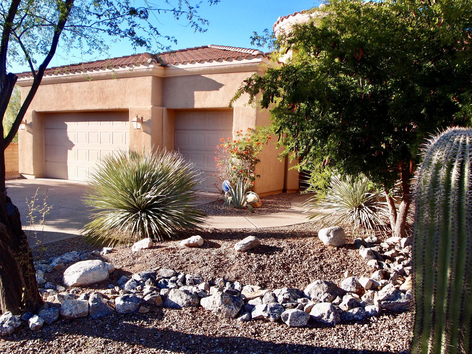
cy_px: 177
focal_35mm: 30
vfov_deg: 46.8
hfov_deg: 60.0
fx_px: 409
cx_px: 236
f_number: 2.5
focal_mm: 6.48
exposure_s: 1/640
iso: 100
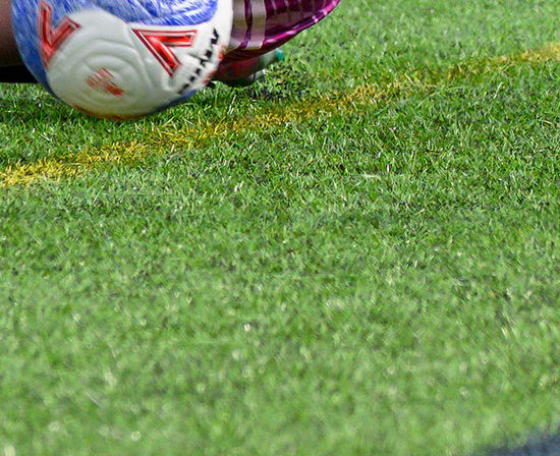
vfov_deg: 0.9
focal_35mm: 1748
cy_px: -770
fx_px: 29178
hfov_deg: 1.1
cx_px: 451
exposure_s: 1/1600
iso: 560
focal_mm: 190
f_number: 5
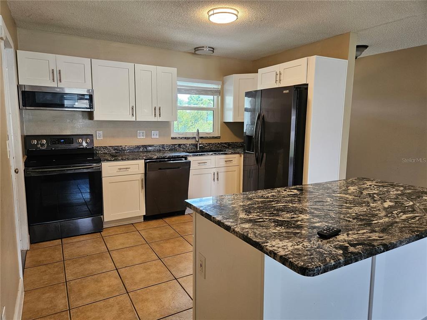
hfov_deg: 73.9
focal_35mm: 23
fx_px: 284
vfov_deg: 58.9
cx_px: 214
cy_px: 160
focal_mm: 5.4
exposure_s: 1/120
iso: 200
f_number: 1.8
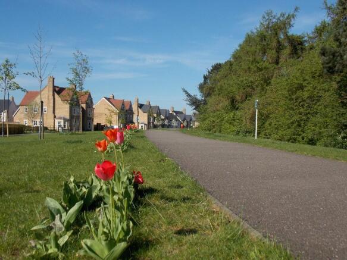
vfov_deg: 38.7
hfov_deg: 50.1
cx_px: 174
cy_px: 130
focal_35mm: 37
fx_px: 371
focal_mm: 6.6
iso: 80
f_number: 3.5
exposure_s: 1/1000
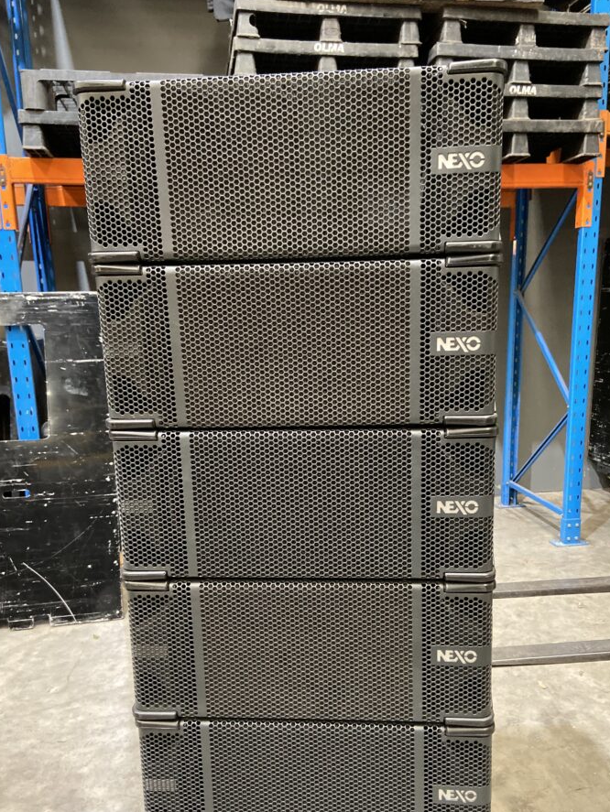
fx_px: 704
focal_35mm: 30
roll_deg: +1.0
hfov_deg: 46.8
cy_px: 465
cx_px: 330
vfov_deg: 59.7
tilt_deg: -12.2
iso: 640
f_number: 1.8
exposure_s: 1/34
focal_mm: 4.25
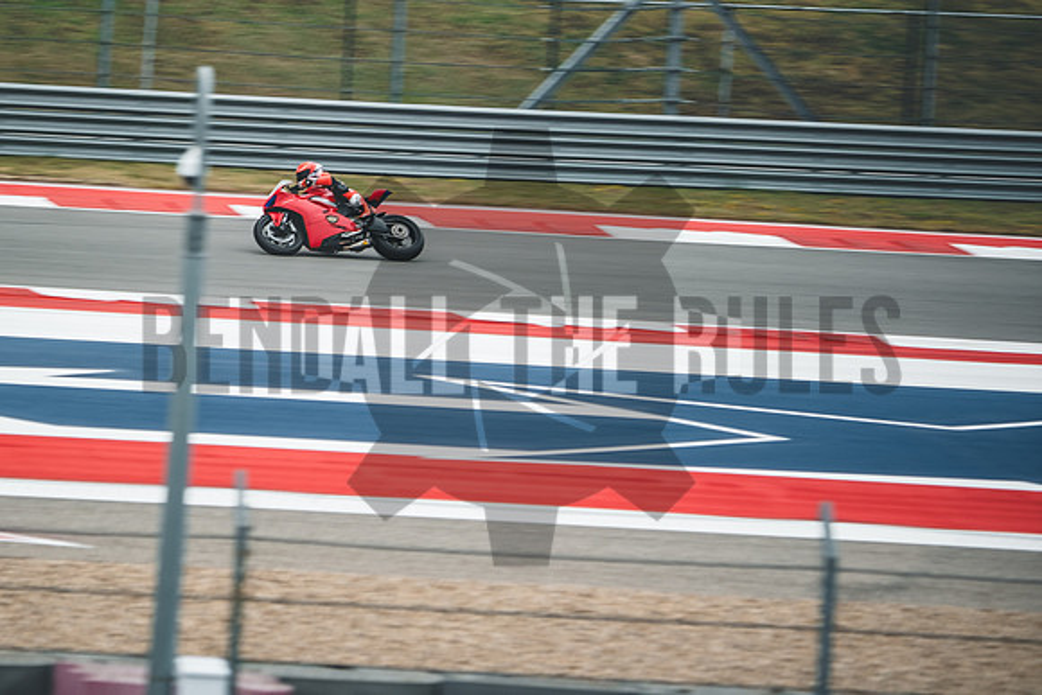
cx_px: 324
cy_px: 216
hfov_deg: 5.0
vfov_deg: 3.3
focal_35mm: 414
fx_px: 11971
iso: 200
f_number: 2
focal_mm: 200
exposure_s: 1/250
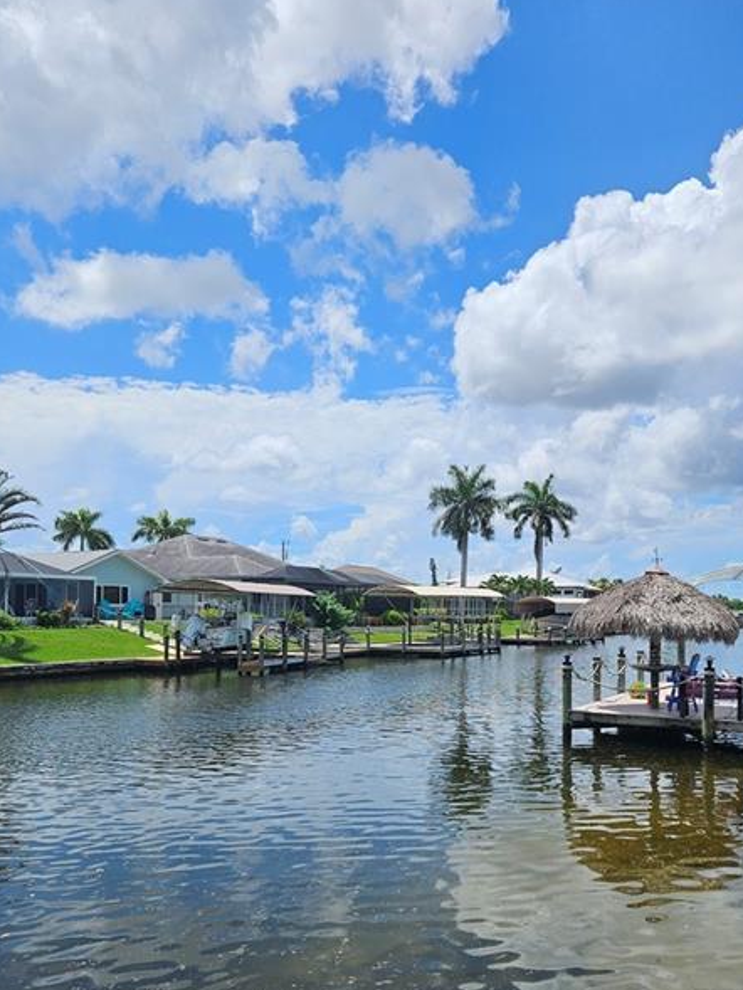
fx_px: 858
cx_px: 414
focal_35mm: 30
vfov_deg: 59.4
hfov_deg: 46.7
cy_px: 598
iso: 25
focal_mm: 5.4
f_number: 1.8
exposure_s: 1/4349
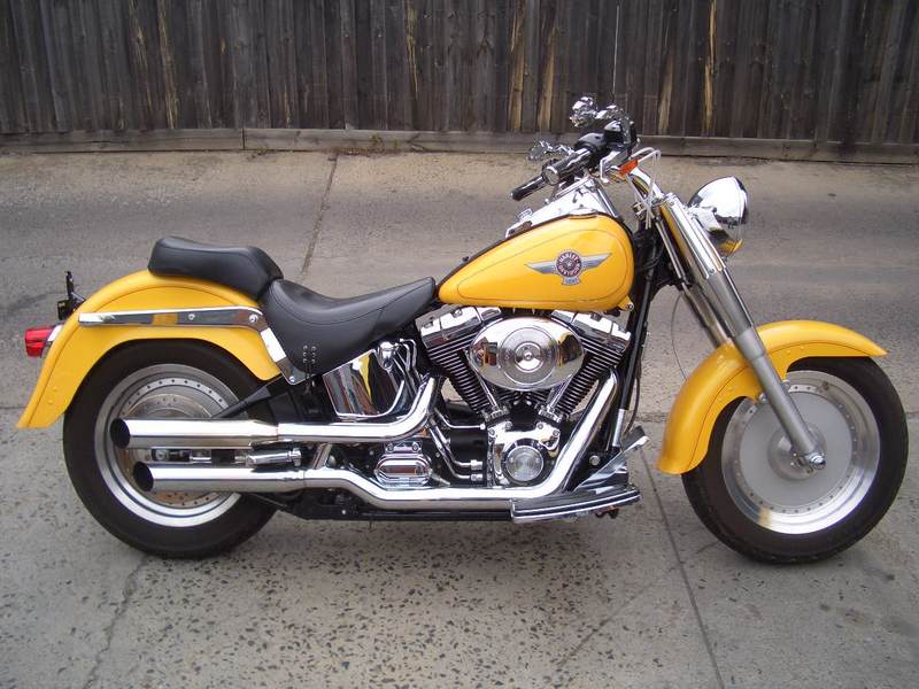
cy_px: 344
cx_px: 460
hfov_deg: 52.6
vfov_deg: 40.7
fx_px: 929
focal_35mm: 35
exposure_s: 1/400
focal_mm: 5.8
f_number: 2.6
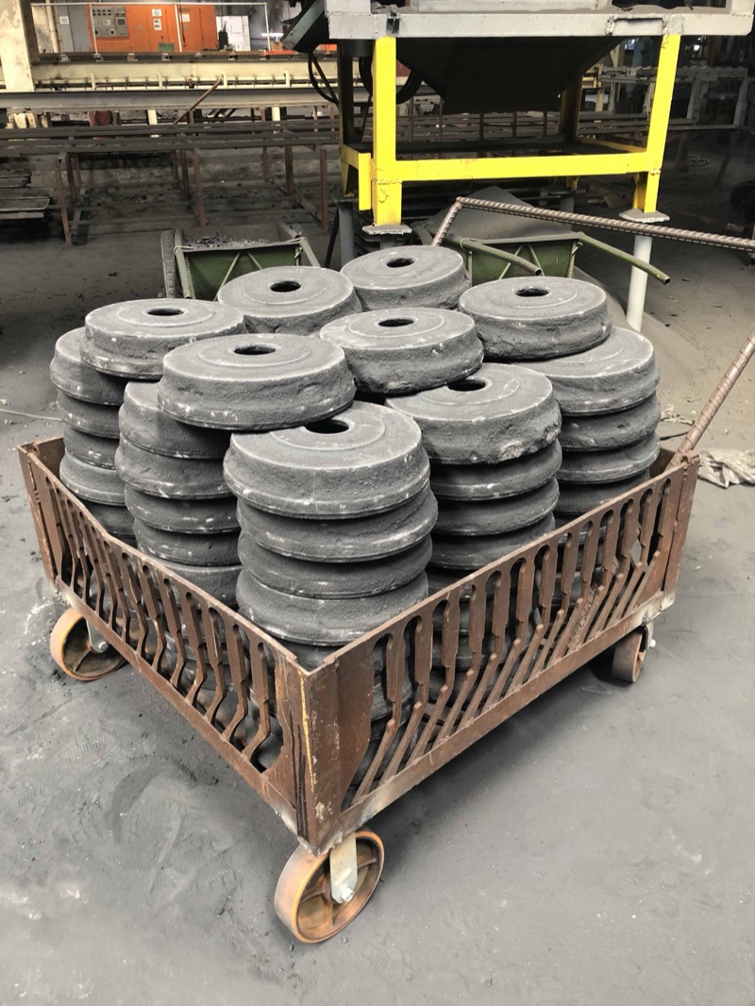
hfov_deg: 49.8
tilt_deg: -28.5
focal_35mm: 28
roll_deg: +0.7
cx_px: 378
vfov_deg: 63.4
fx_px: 814
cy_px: 503
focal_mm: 4
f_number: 1.8
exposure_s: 1/15
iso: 40
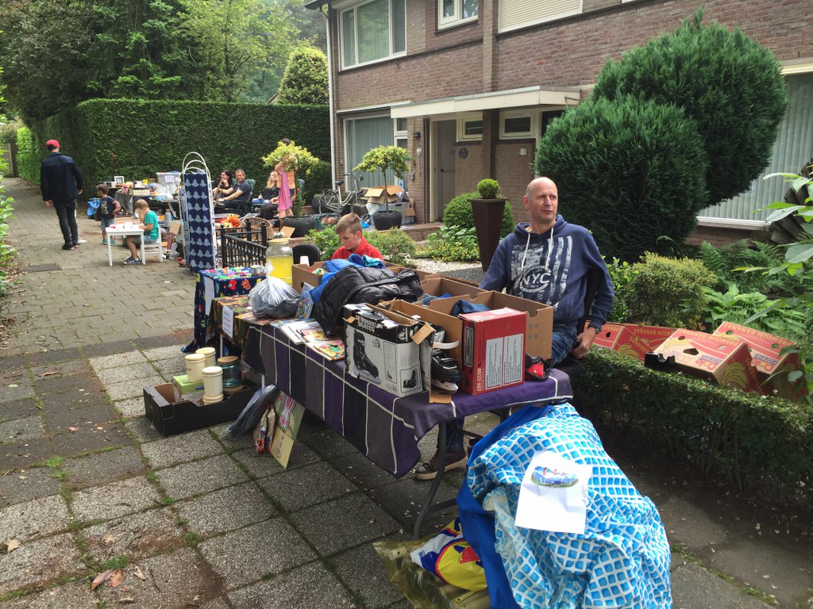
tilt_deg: -11.7
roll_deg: +0.5
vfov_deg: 48.2
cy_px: 304
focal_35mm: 29
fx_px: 681
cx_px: 406
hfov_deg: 61.7
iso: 32
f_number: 2.2
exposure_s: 1/155
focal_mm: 4.15
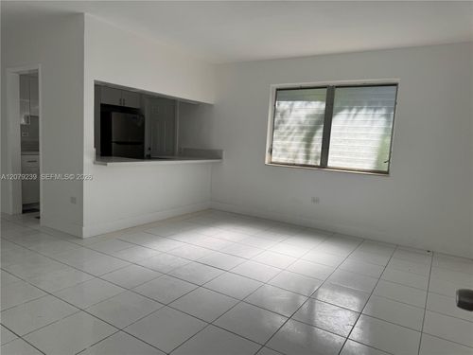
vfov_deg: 56.8
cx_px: 236
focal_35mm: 24
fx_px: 328
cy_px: 178
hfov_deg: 71.6
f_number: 1.78
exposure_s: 1/582
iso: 80
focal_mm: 6.76
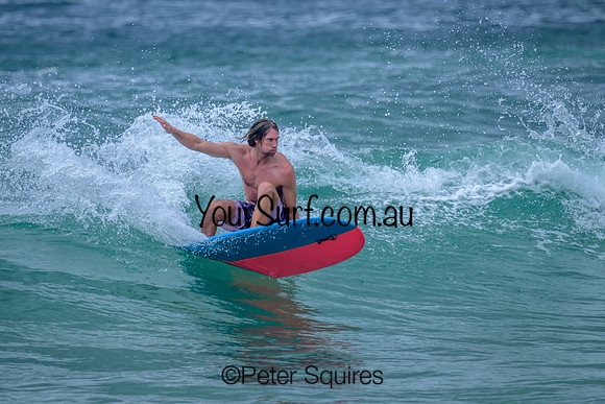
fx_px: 12900
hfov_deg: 2.7
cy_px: 127
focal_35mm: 767
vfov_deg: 1.8
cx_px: 277
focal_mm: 560
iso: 800
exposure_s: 1/2000
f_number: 8
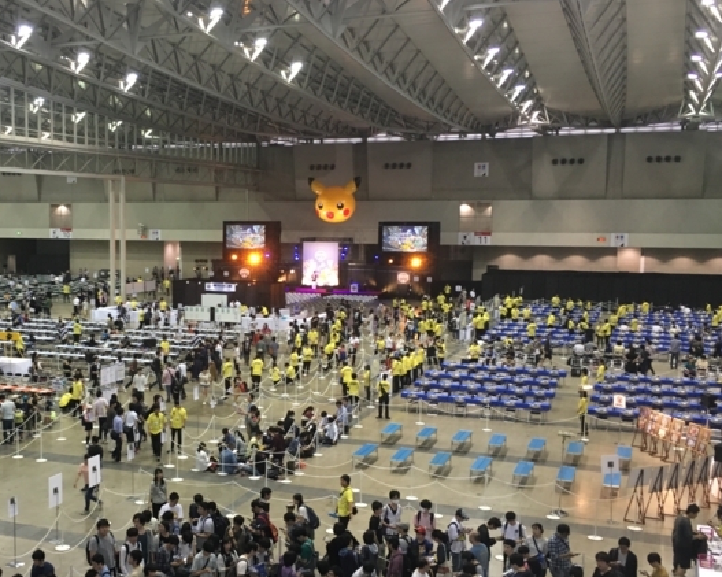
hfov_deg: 42.2
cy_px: 315
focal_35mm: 43
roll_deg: -1.3
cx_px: 223
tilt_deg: -7.0
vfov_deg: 34.8
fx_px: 918
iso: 100
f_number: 2.2
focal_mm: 4.15
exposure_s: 1/30
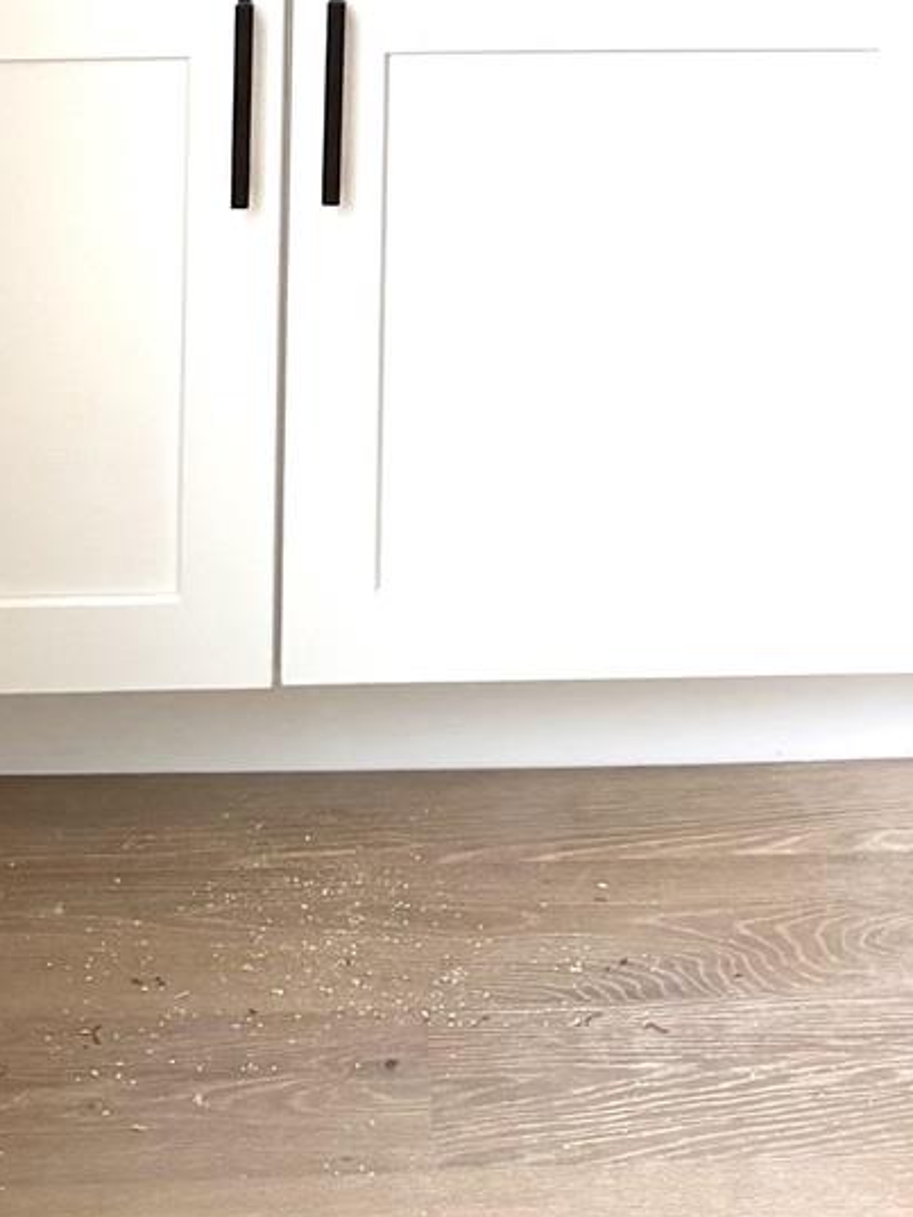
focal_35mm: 103
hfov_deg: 14.4
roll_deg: +0.7
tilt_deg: -2.7
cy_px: -950
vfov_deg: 16.2
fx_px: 3621
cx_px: 537
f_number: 1.78
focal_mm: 6.76
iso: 100
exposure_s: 1/750
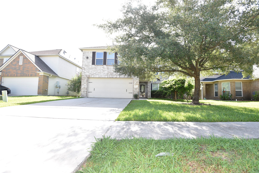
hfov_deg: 93.3
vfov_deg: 70.5
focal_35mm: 17
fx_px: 122
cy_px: 86
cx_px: 130
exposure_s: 1/100
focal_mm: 17
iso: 100
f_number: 5
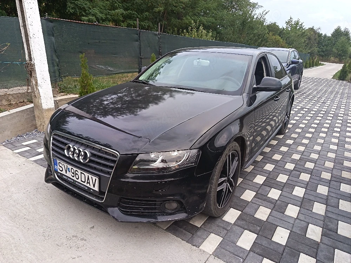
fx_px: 243
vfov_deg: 56.7
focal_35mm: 24
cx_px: 176
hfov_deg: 71.6
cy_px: 132
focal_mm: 5.25
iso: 679
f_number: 1.75
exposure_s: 1/50
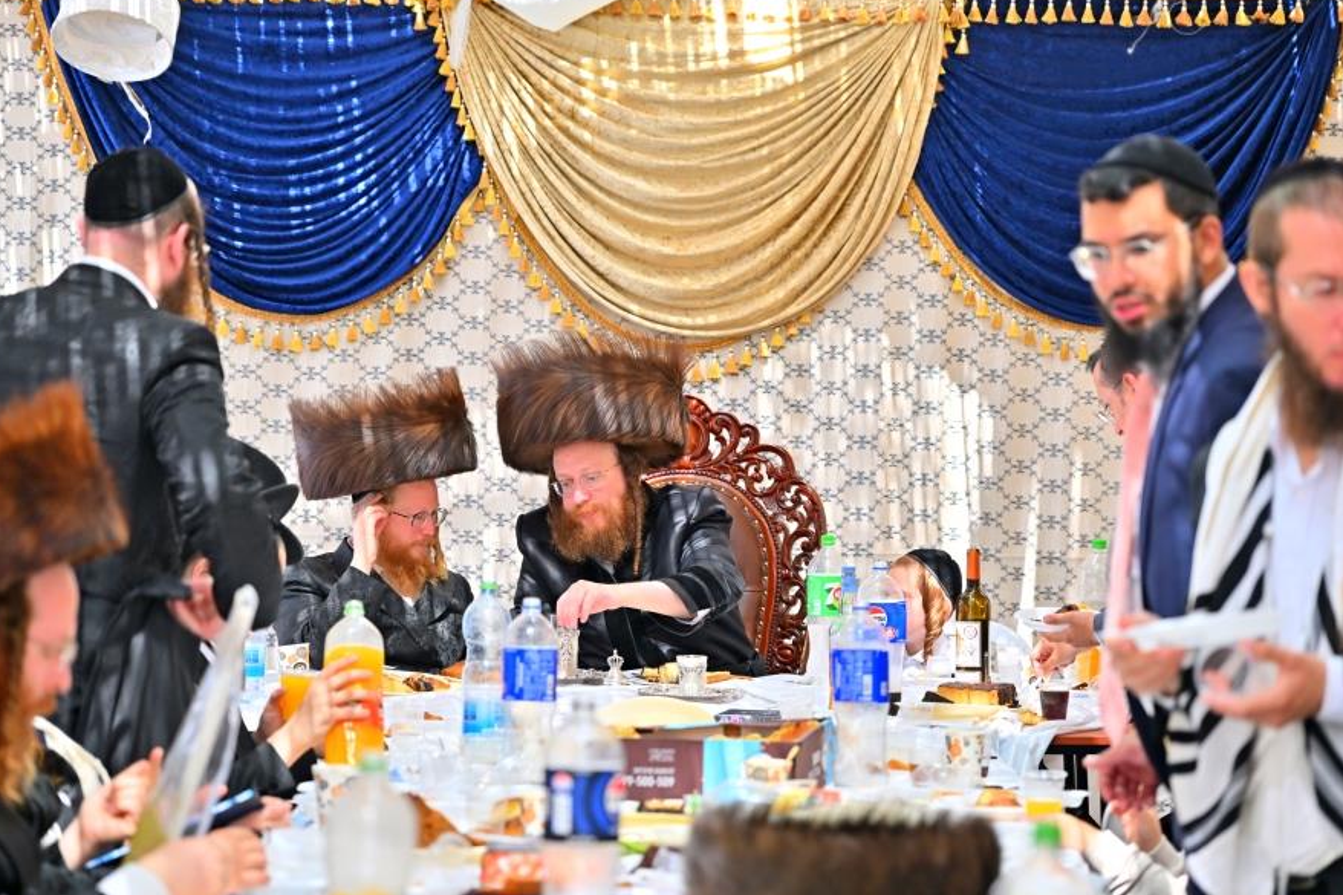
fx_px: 5221
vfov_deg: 9.8
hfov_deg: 14.7
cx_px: 645
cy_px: 500
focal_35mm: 140
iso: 250
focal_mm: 120
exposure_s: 1/200
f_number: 4
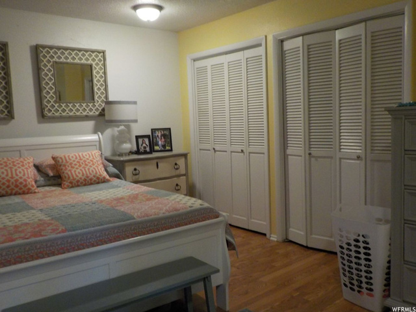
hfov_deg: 60.0
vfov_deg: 46.8
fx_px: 361
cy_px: 156
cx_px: 208
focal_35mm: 30
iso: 320
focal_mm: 4.1
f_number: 3.3
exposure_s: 1/30
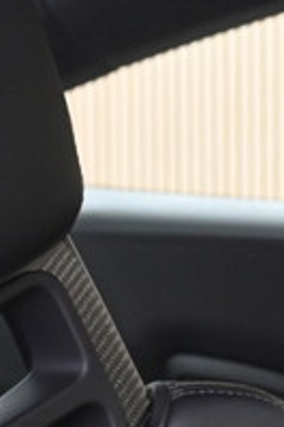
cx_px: 264
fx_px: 1636
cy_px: 316
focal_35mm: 138
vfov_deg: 14.8
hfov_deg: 9.9
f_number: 4.2
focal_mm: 24
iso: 2000
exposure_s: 1/40
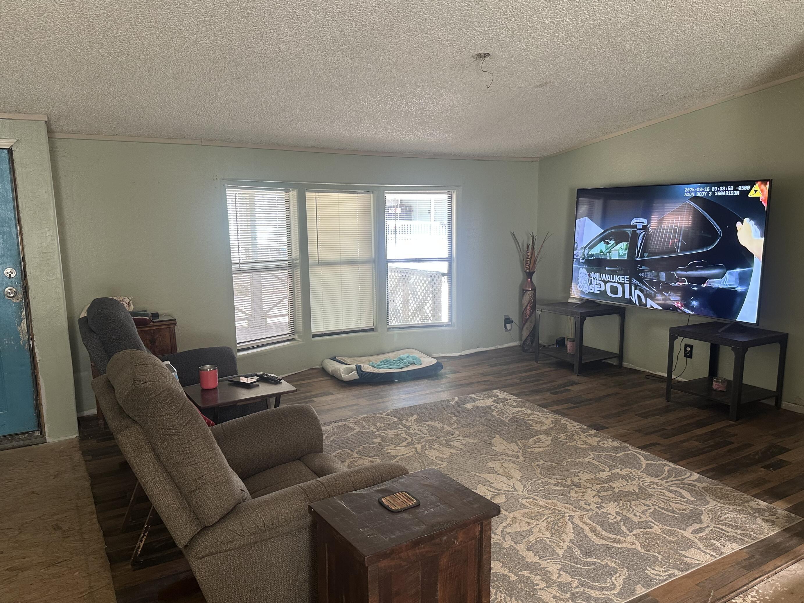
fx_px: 604
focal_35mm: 26
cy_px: 316
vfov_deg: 53.0
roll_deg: +0.4
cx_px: 413
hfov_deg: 67.3
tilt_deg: -8.2
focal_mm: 6.86
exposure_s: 1/60
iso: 250
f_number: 1.78
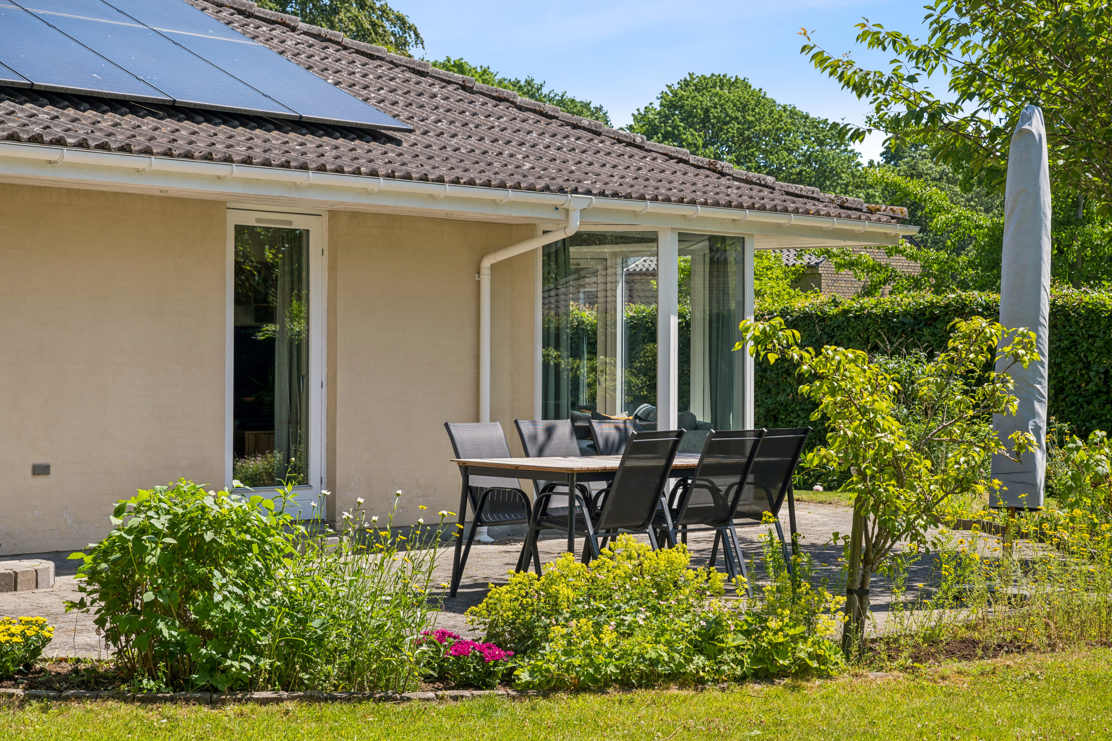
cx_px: 556
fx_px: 2162
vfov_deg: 19.5
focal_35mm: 70
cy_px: 370
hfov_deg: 28.8
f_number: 9
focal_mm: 70
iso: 125
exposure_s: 1/160
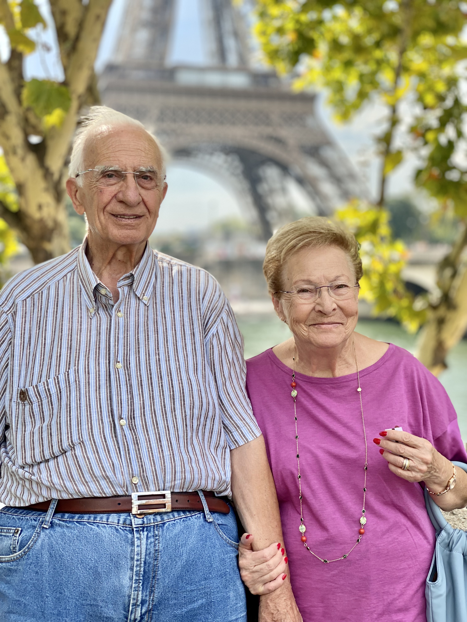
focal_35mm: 52
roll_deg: +0.0
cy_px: 311
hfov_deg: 28.0
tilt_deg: -2.6
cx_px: 234
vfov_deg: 36.8
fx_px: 935
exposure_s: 1/510
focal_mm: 6
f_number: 2
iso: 20
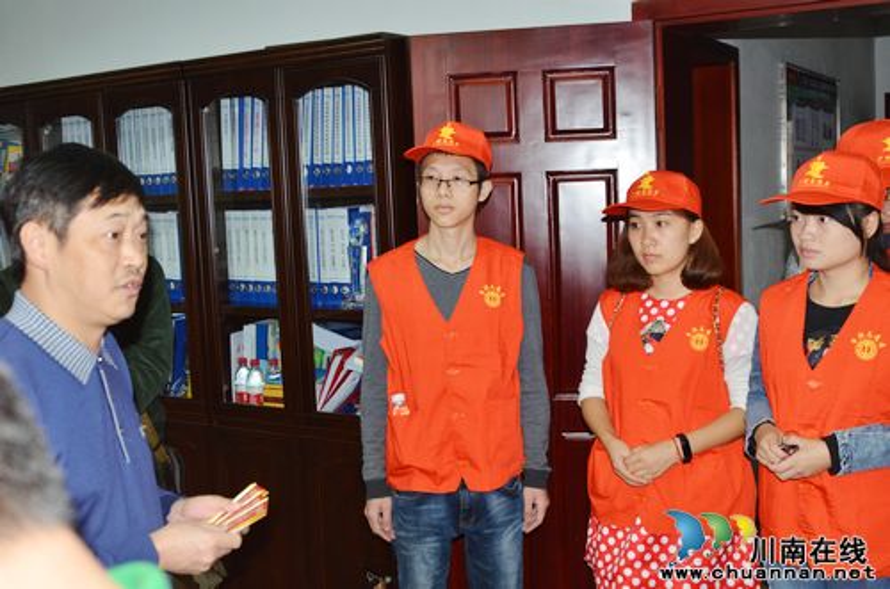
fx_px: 1036
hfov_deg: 46.5
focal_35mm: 42
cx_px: 445
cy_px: 294
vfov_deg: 31.7
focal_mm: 28
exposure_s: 1/60
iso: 640
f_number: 4.8
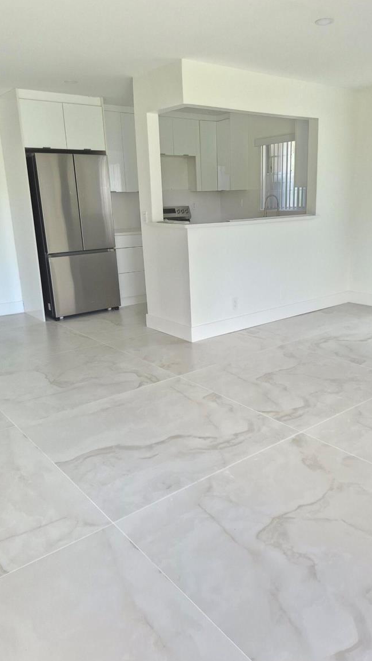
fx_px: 456
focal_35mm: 26
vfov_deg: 71.9
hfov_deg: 44.2
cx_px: 217
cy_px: 331
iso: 250
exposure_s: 1/180
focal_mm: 5.4
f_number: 1.8
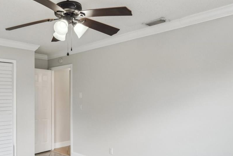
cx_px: 50
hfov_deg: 57.7
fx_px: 194
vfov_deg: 43.1
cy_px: 102
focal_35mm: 30
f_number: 7.1
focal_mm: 10
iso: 1600
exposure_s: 1/105
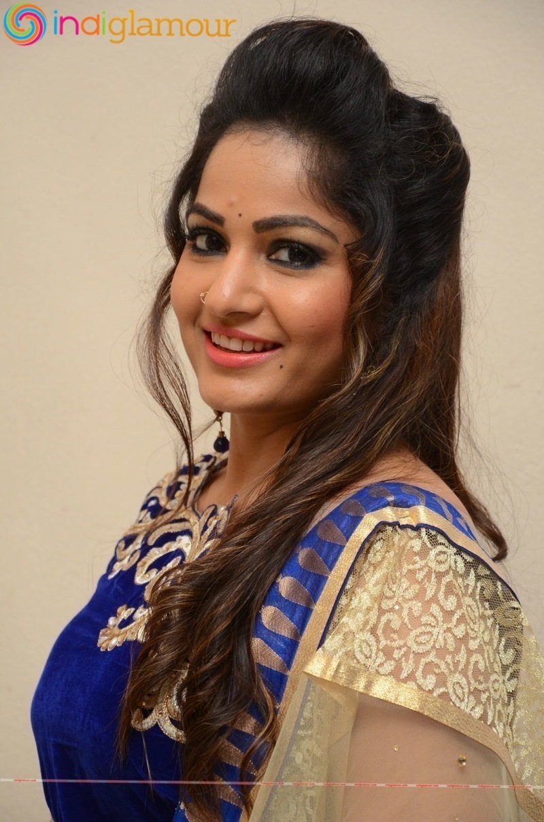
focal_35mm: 138
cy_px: 411
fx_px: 3144
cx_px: 272
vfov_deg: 14.9
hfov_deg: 9.9
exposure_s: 1/100
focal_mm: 92
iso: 1000
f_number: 6.3
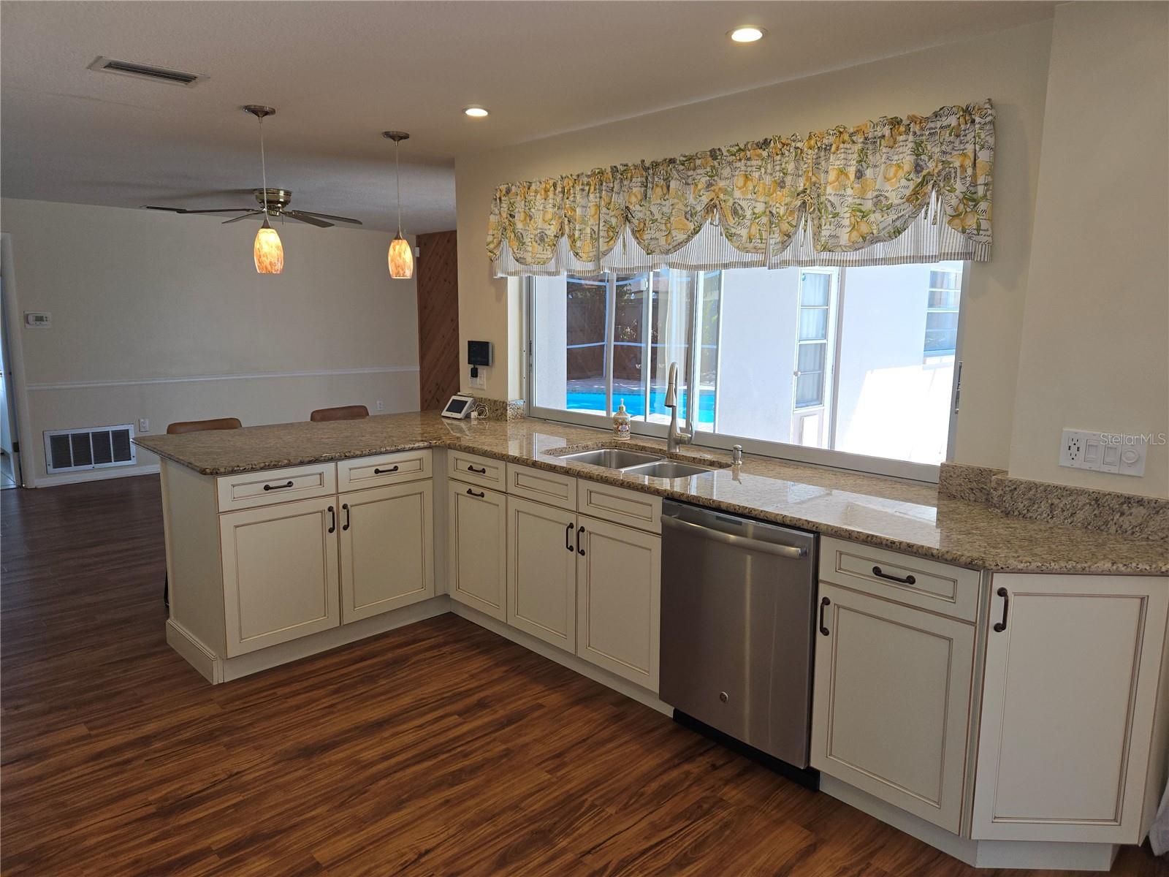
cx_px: 584
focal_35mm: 23
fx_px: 777
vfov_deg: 58.9
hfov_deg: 73.9
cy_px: 438
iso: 40
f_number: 1.8
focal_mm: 5.4
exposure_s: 1/120
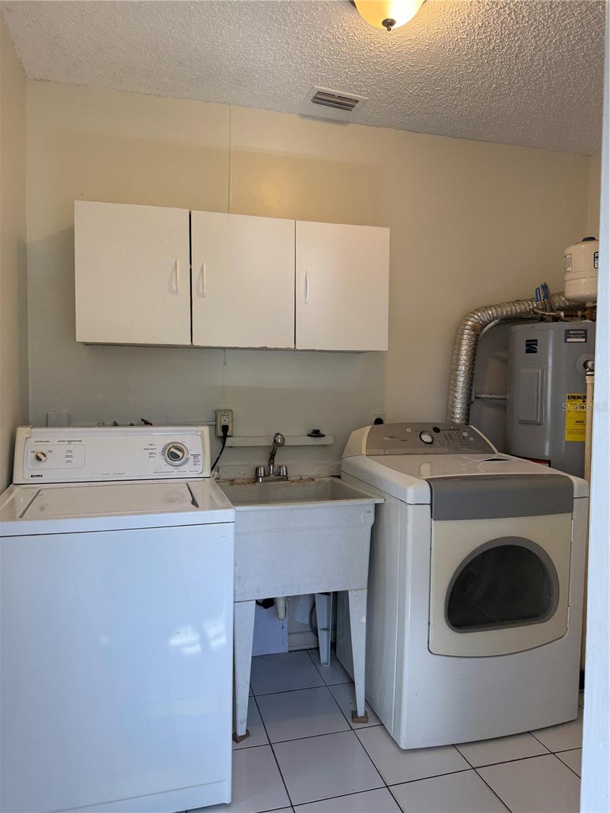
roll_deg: -1.2
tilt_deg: -4.1
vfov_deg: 71.6
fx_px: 564
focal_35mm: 24
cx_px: 305
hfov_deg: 56.8
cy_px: 406
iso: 64
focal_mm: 6.76
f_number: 1.78
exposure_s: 1/120
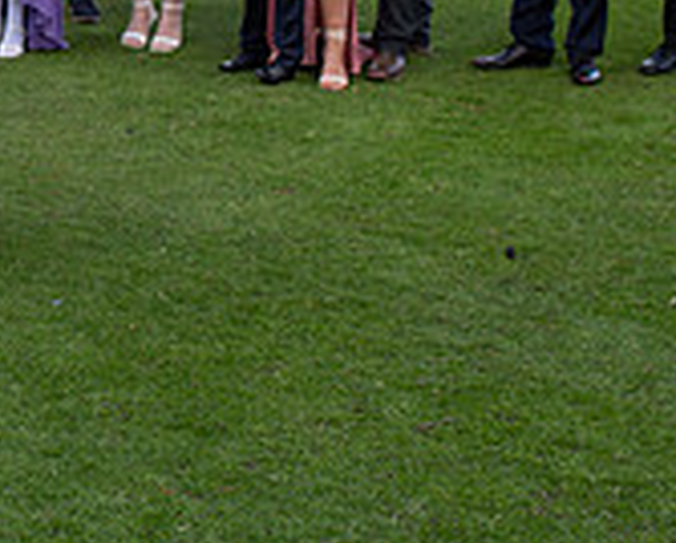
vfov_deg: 13.2
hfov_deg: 16.1
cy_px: -126
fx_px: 2283
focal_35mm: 114
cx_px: -158
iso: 100
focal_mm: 35
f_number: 4
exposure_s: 1/320
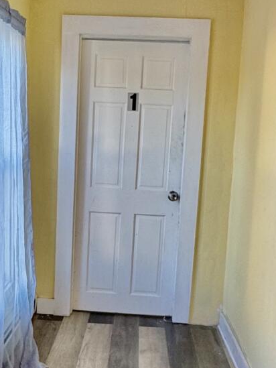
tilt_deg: -9.4
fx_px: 542
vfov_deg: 37.4
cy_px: 217
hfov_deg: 28.5
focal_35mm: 51
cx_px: 111
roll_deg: -2.5
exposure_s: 1/99
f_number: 2.2
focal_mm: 2.22
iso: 200
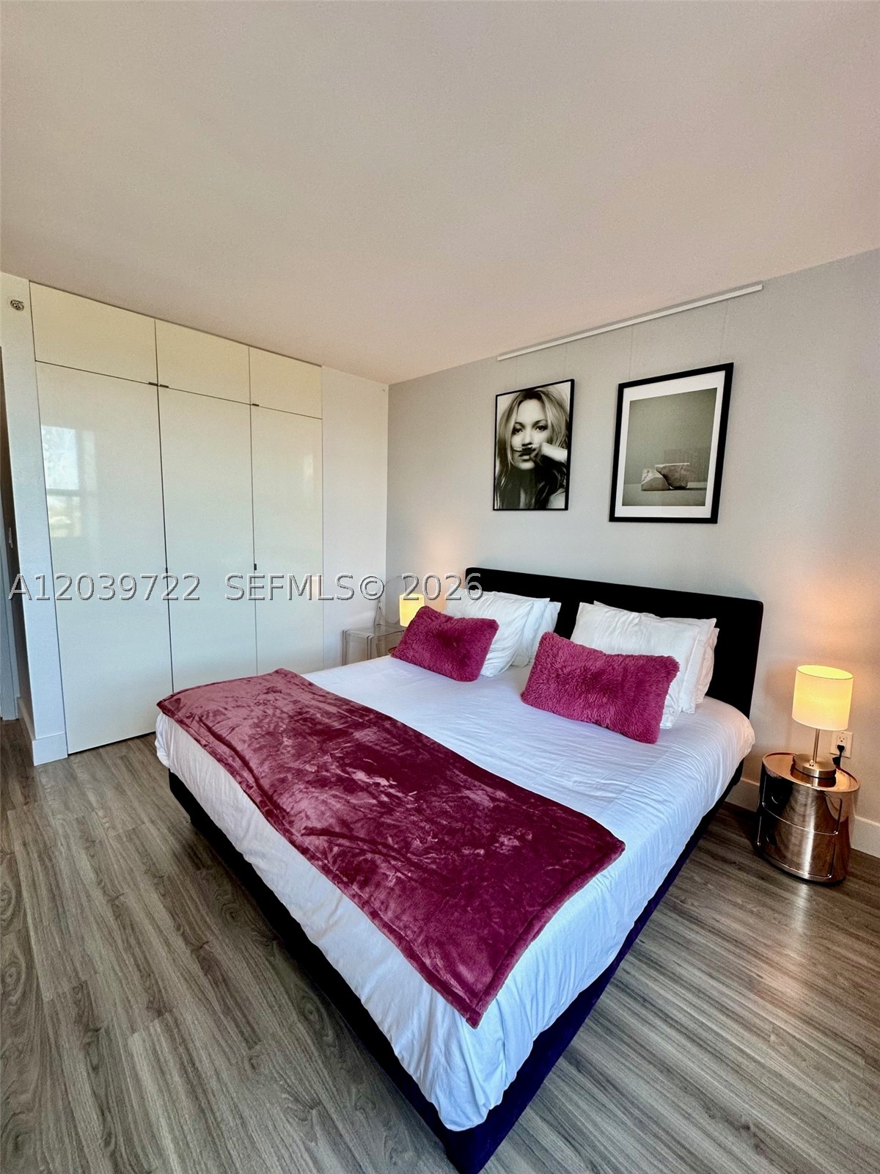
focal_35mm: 14
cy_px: 587
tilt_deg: -7.9
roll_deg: -1.4
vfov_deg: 102.1
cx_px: 440
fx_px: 475
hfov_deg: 85.7
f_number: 2.2
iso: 125
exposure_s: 1/120
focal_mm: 2.22
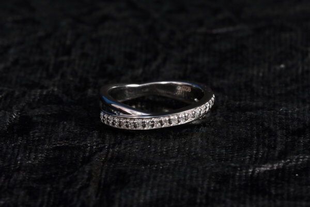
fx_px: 1033
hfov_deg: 17.1
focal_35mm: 120
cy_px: 104
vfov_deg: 11.4
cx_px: 155
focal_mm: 120
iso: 125
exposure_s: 1/160
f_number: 16
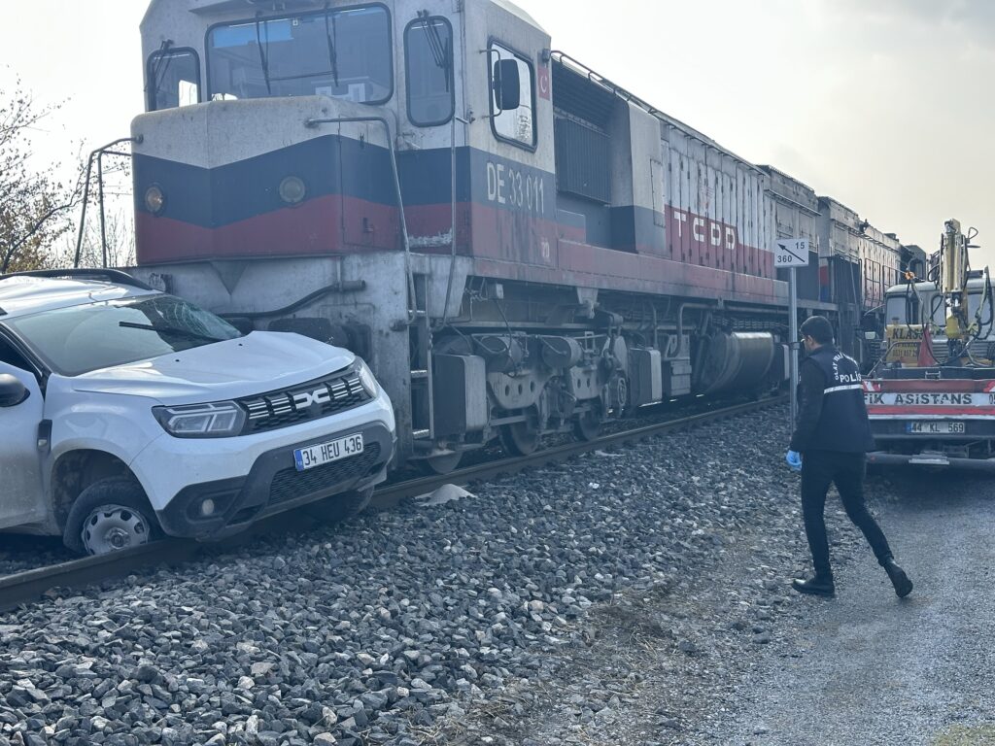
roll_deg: +1.6
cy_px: 373
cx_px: 498
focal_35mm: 48
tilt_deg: +0.0
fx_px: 1380
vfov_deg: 30.3
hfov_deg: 39.7
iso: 64
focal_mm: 6.86
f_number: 1.78
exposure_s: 1/1565
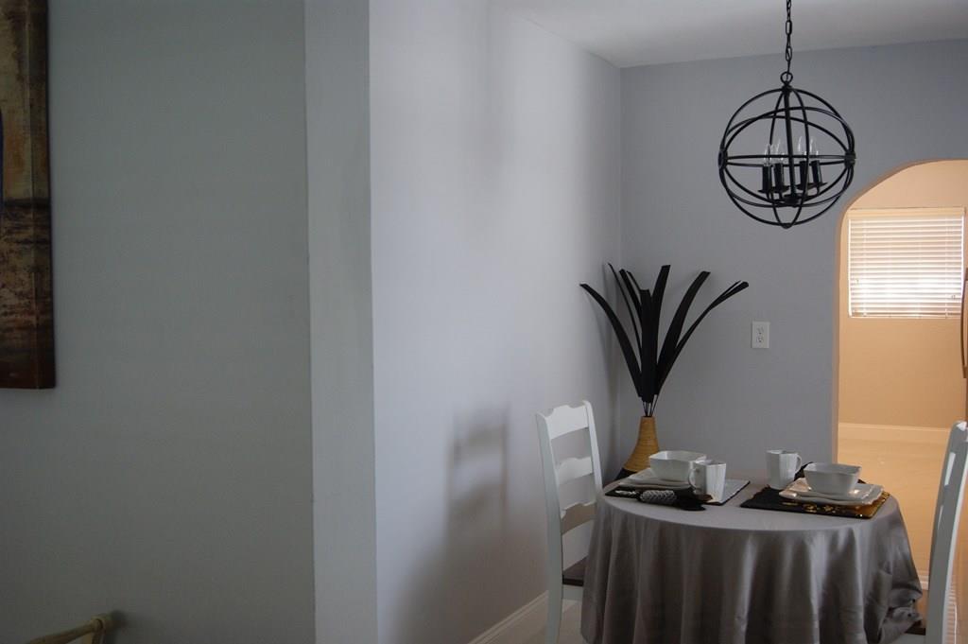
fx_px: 1048
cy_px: 322
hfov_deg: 49.6
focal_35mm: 39
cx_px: 484
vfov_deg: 34.2
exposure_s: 1/40
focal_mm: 26
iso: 250
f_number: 4
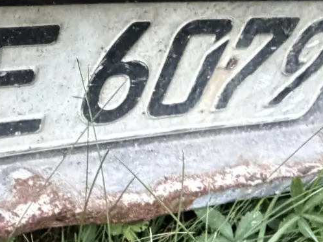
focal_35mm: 54
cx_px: 34
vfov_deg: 26.8
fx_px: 504
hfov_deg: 33.7
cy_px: 164
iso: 800
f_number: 2.2
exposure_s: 1/60
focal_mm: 2.22
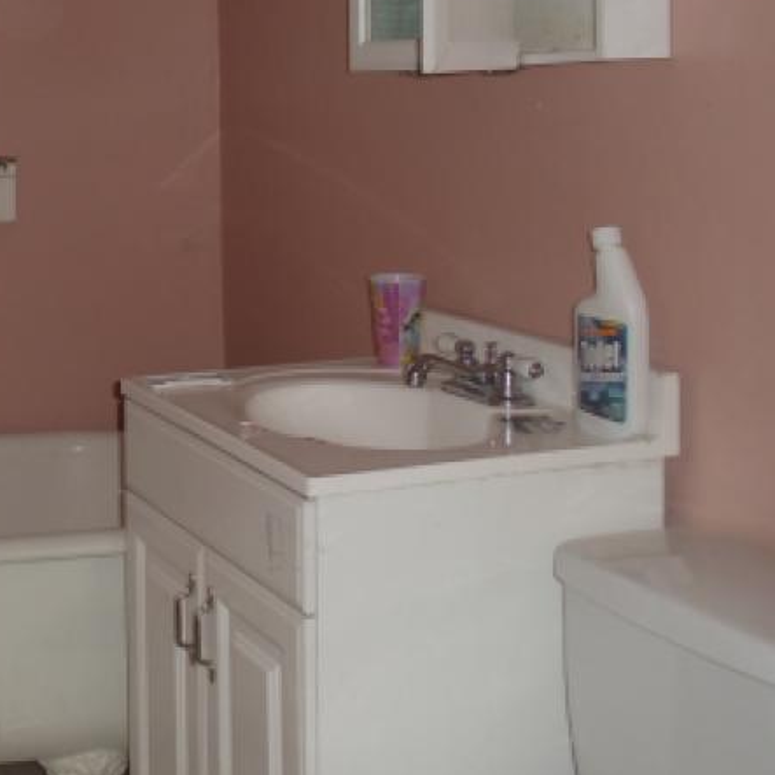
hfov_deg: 18.6
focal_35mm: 90
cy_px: 169
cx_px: -77
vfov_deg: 19.1
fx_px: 2280
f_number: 3.5
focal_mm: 6
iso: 100
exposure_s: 1/30
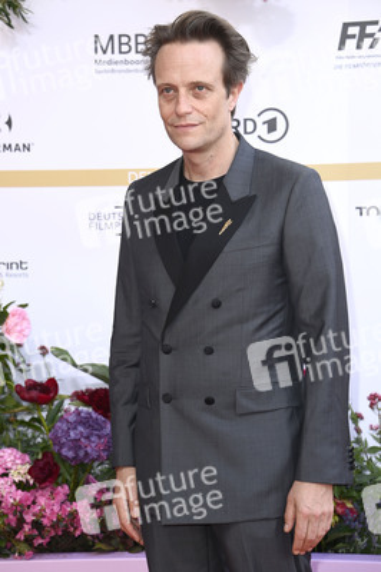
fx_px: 1670
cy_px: 286
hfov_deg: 13.0
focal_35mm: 105
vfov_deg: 19.5
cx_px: 190
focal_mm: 105
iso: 500
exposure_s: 1/250
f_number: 6.3
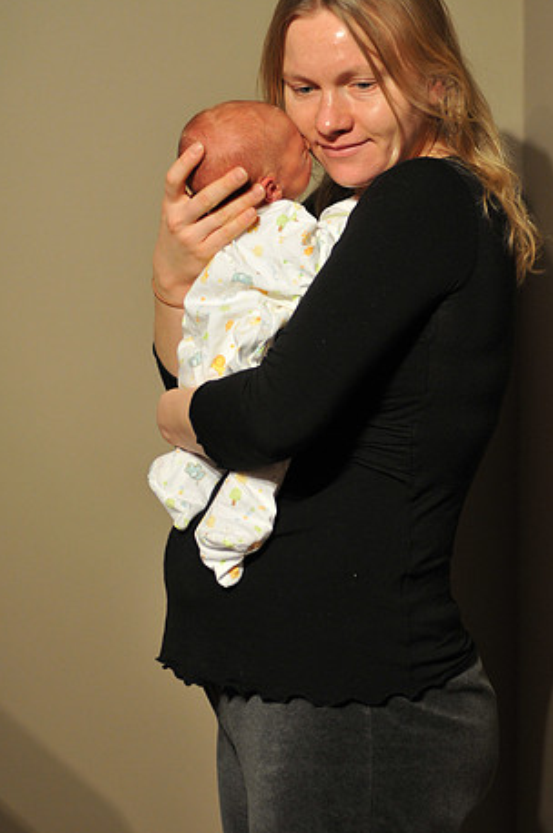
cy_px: 384
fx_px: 2195
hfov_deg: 14.3
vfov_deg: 21.5
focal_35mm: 95
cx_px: 328
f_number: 2
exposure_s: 1/125
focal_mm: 50
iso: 640
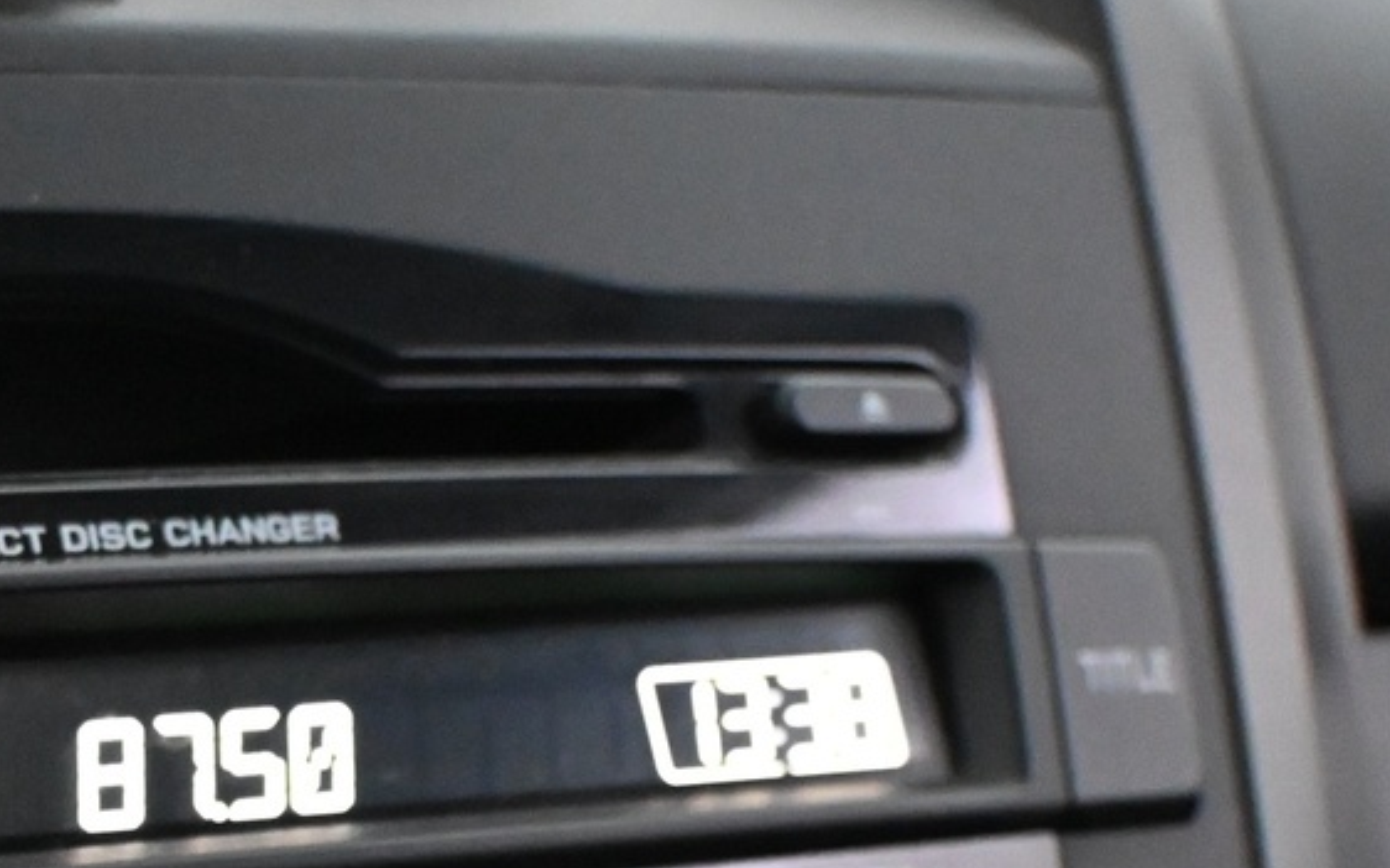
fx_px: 3588
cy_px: 1123
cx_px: -87
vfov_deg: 13.3
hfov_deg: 21.0
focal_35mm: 95
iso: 6400
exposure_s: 1/60
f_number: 4
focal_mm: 21.5
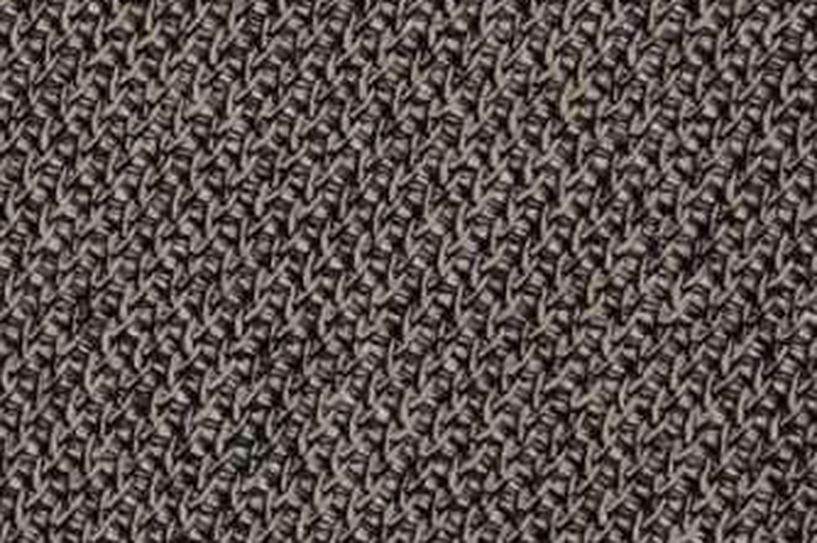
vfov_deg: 4.5
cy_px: -580
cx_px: -791
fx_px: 6875
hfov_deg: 6.6
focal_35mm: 303
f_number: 16
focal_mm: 45
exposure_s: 1/60
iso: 200
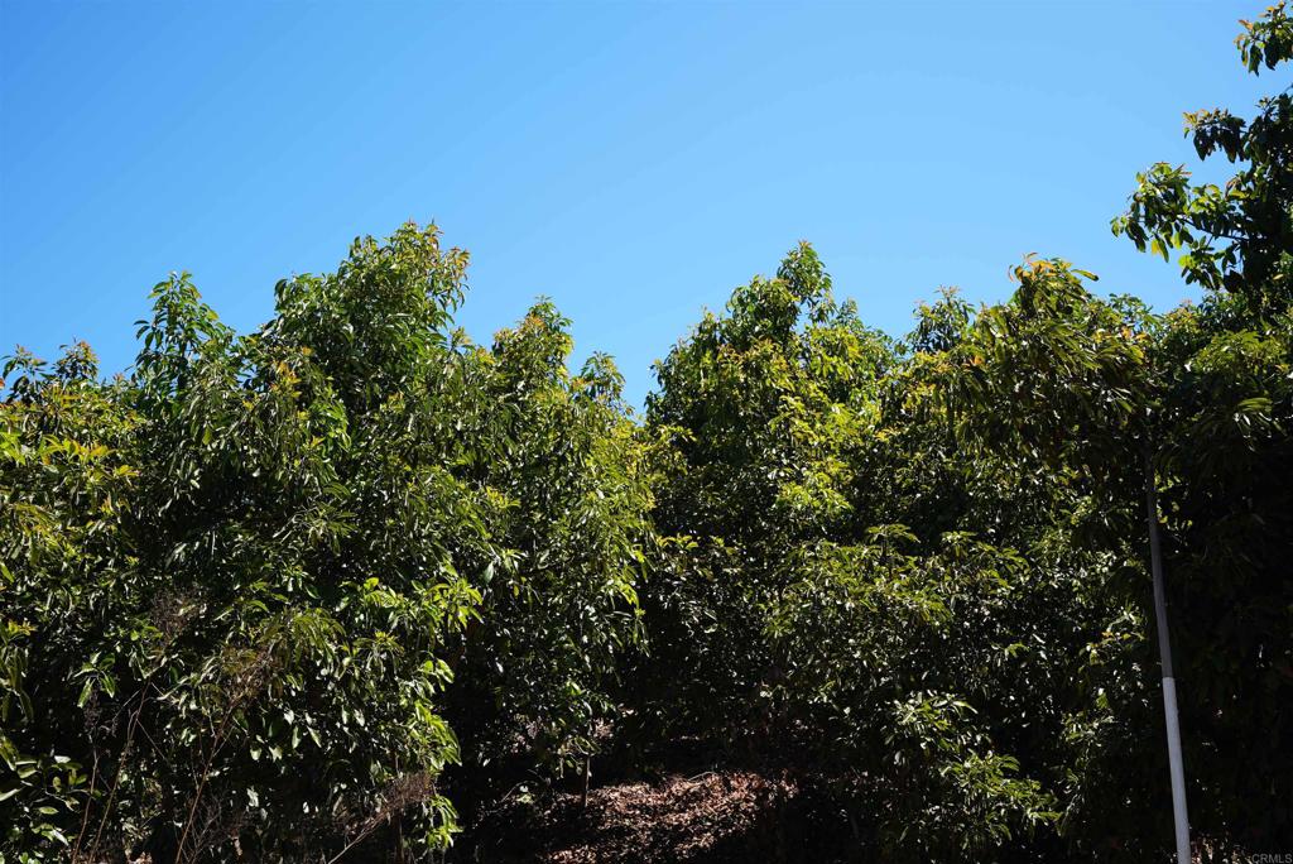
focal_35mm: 35
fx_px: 1258
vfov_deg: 37.9
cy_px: 432
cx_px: 646
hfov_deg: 54.4
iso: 80
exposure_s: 1/250
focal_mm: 35
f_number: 5
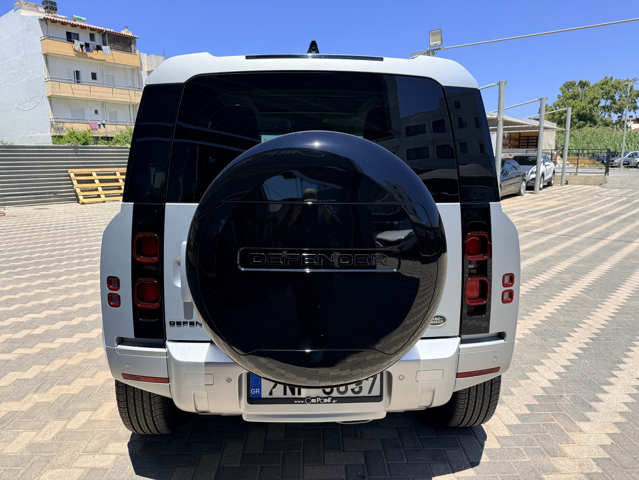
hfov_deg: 71.6
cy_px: 240
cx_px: 320
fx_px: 443
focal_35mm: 24
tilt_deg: -10.1
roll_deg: +0.4
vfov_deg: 56.8
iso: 80
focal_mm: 6.76
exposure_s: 1/3584
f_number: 1.78
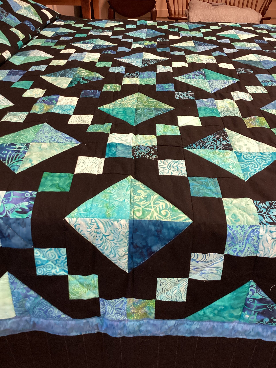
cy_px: 184
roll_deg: -1.7
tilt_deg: -37.3
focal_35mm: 31
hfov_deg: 45.4
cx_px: 138
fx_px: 330
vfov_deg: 58.4
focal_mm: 3.3
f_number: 2.4
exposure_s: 1/50
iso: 160
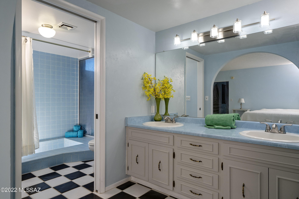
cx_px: 150
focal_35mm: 19
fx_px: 158
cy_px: 100
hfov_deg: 86.9
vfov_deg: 64.5
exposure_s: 1/25
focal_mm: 19
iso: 200
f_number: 8
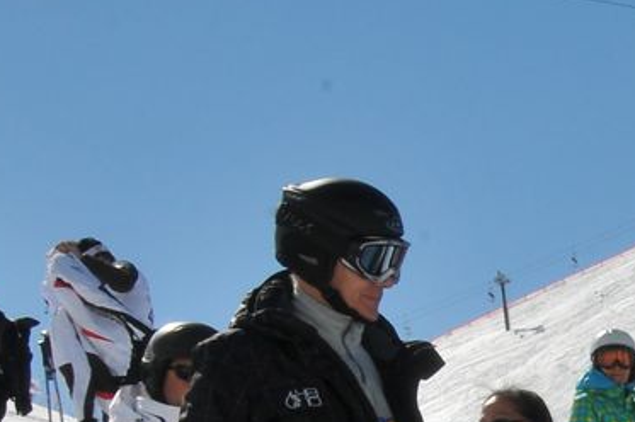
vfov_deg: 7.5
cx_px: 1258
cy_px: 613
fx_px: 3172
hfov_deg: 10.5
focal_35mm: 180
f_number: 25
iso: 200
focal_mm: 28
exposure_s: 1/125
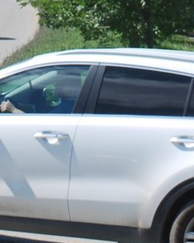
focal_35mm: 300
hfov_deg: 5.2
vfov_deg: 6.3
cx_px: 66
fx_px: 2151
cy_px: -147
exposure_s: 1/250
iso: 100
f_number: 8
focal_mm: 30
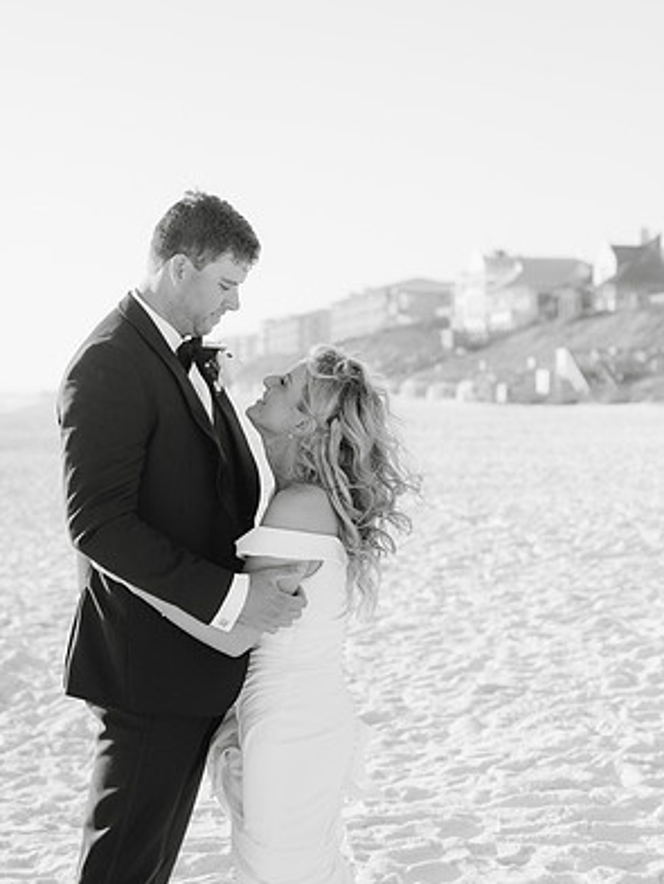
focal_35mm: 55
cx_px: 331
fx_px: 1406
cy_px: 409
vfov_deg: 34.9
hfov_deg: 26.6
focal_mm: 50
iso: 200
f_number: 3.5
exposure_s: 1/2000
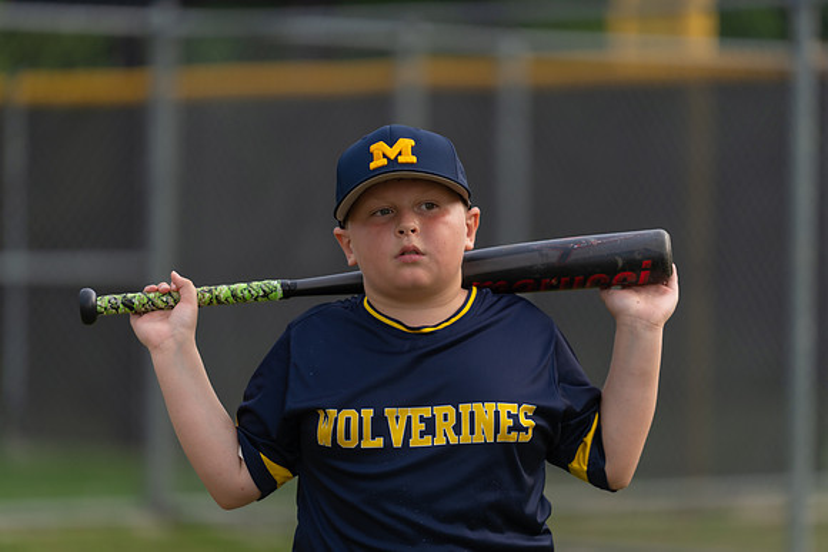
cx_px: 414
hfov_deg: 9.7
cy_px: 276
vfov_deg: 6.5
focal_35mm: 213
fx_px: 4896
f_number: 2.8
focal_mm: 200
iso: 160
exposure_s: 1/320
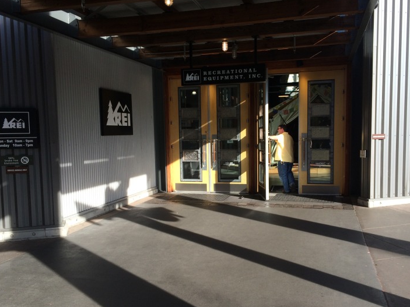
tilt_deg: -6.5
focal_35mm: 33
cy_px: 168
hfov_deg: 55.3
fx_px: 391
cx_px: 221
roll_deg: +1.2
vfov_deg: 42.9
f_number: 2.2
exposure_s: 1/578
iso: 32
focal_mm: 4.15
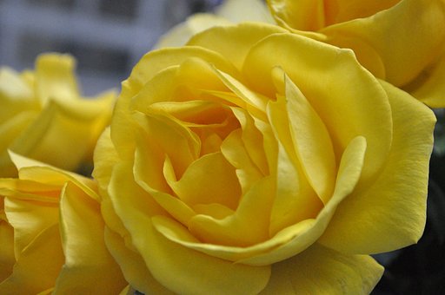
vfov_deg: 18.9
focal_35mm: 72
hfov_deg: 28.1
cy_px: 148
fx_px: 889
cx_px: 222
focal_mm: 48
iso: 3200
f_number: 7.1
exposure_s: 1/200
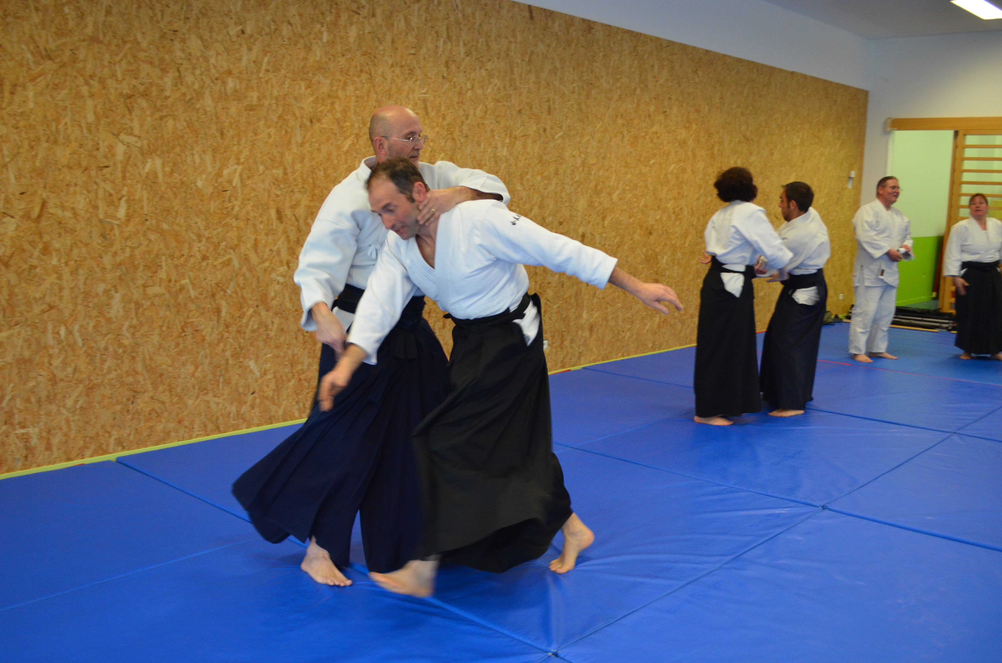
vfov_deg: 39.8
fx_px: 917
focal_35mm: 33
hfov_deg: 57.3
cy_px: 332
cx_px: 501
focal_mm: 22
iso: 1600
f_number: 4
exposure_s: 1/100
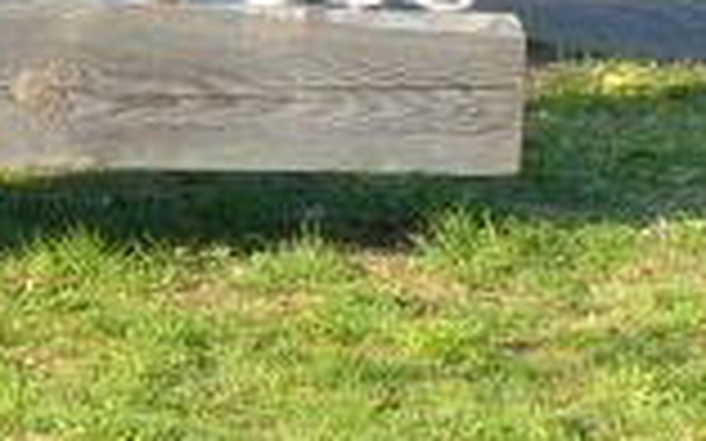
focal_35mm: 221
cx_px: -854
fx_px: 4251
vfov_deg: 5.8
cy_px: -320
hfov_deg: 8.8
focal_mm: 7.4
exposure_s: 1/160
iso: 100
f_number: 4
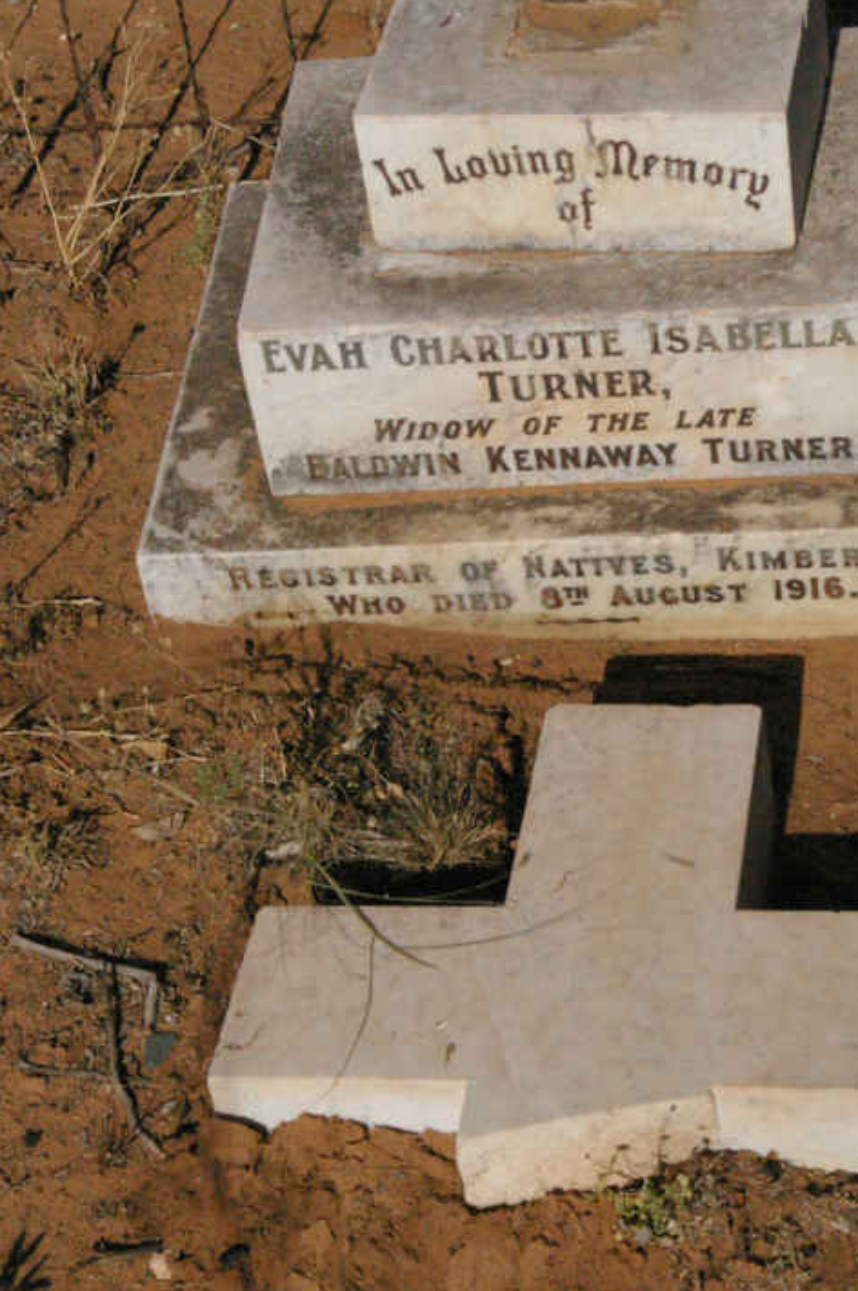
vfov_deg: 23.0
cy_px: 540
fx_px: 3175
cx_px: 560
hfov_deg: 15.4
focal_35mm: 89
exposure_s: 1/1500
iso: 3200
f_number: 22
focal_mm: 45
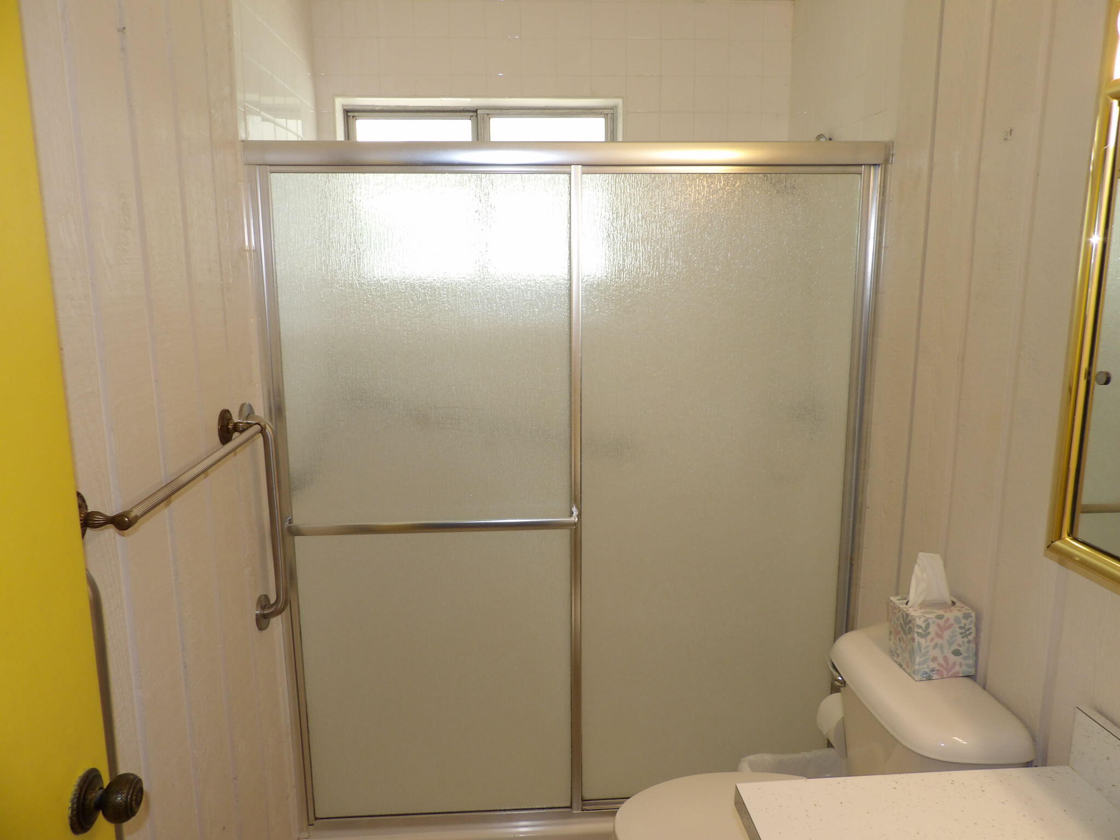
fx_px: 777
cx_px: 560
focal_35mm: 24
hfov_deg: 71.6
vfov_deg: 56.8
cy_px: 420
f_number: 3.2
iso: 111
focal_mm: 4.3
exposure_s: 1/33
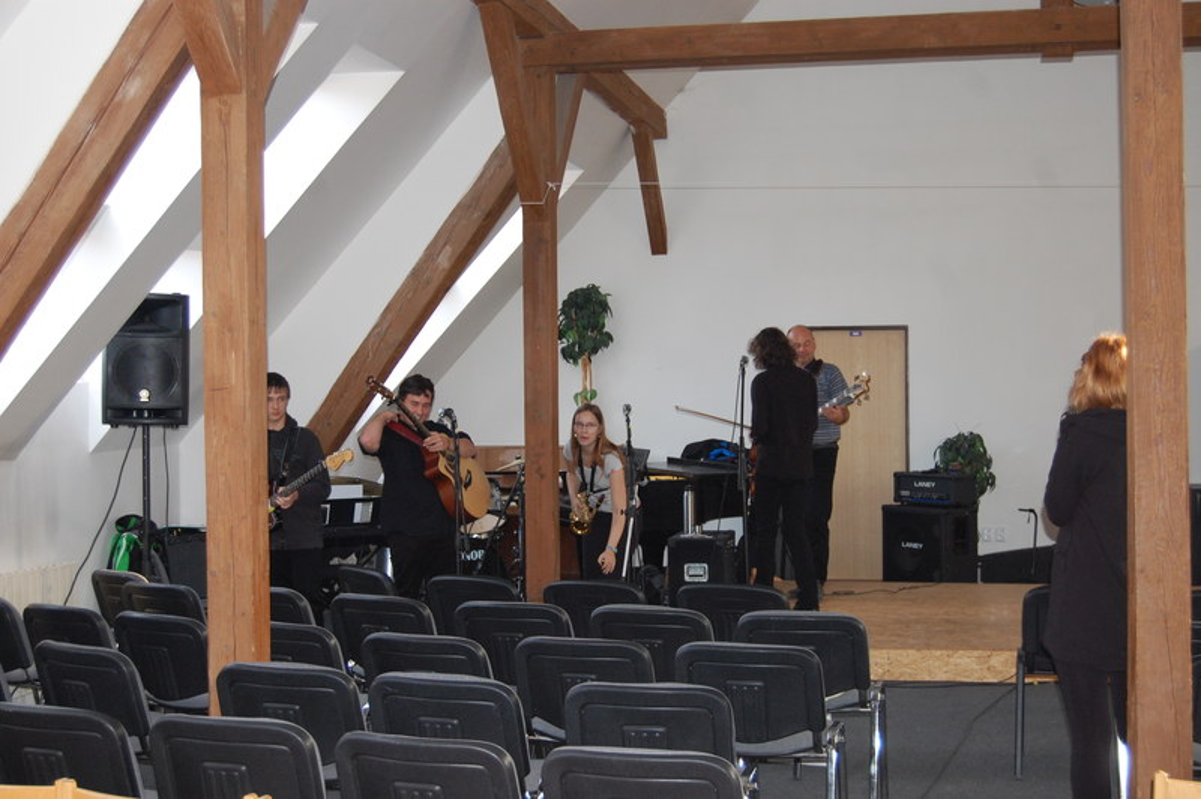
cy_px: 400
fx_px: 1700
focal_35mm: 51
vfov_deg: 26.4
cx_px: 600
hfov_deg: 38.9
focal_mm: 34
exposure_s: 1/60
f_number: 4.5
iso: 720
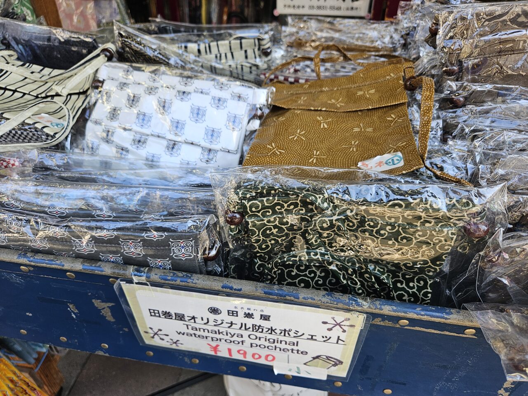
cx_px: 264
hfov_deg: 73.9
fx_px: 351
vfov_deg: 58.9
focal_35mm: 23
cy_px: 198
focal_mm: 5.4
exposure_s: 1/114
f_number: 1.8
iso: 25
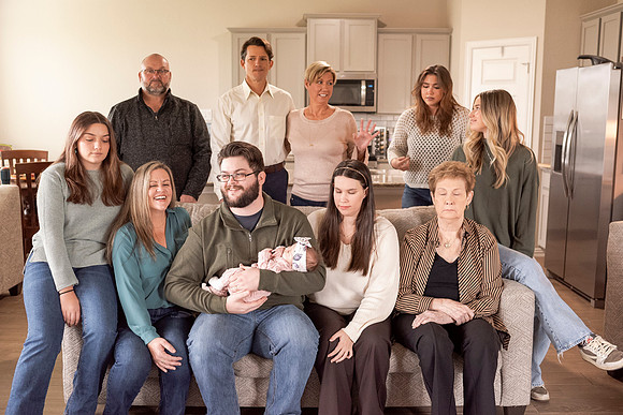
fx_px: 643
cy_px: 207
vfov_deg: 35.8
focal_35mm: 37
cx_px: 301
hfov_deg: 51.7
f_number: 3.2
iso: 4000
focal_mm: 35
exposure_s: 1/100
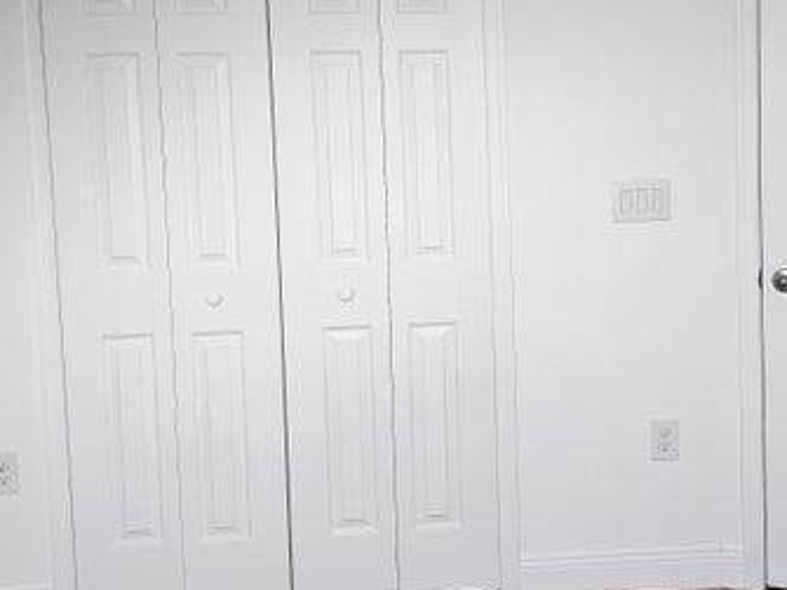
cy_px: 143
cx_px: 566
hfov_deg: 42.0
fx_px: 1000
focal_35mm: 44
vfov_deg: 32.2
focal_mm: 6.3
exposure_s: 1/359
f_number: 1.7
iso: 250
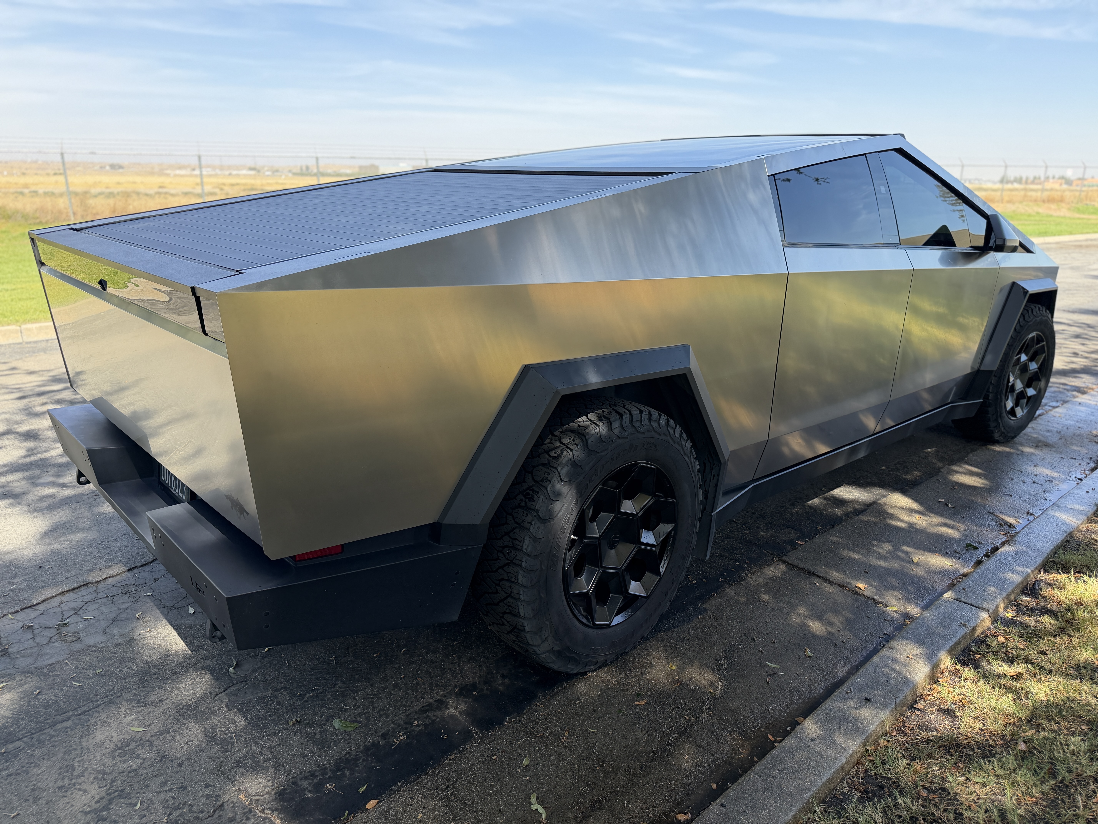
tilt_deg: -12.2
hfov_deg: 71.6
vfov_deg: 56.8
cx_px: 549
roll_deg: -0.9
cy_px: 412
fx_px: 761
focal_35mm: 24
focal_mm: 6.76
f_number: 1.78
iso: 100
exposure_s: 1/1522
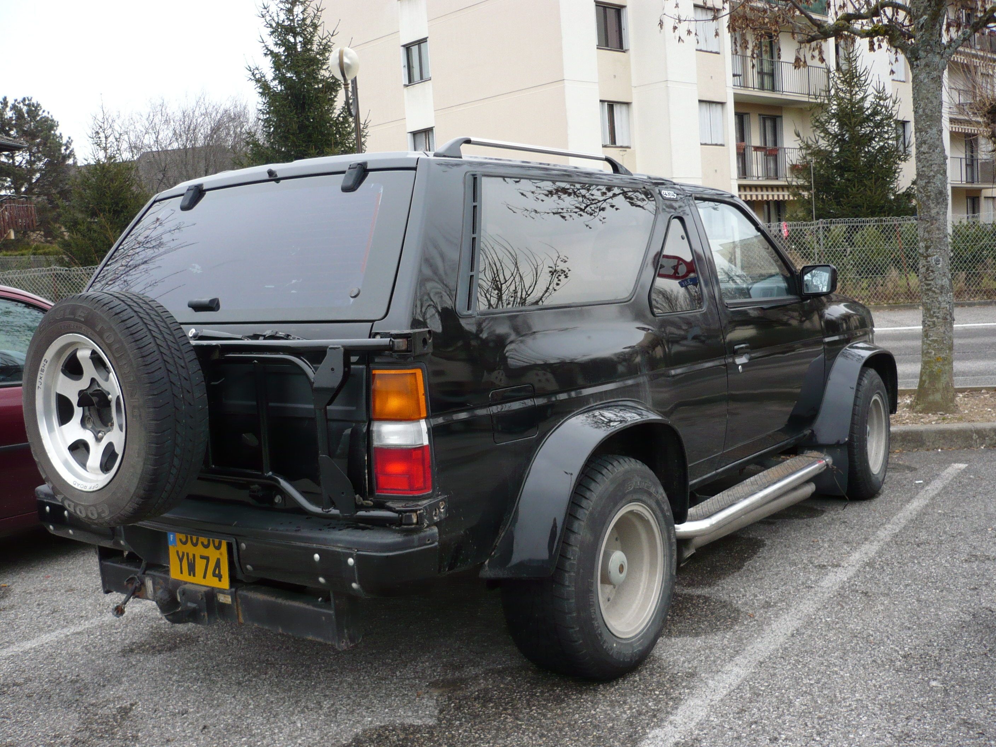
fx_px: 1007
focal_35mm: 35
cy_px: 374
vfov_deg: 40.7
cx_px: 498
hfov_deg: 52.6
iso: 100
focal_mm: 5.8
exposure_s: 1/100
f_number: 2.8
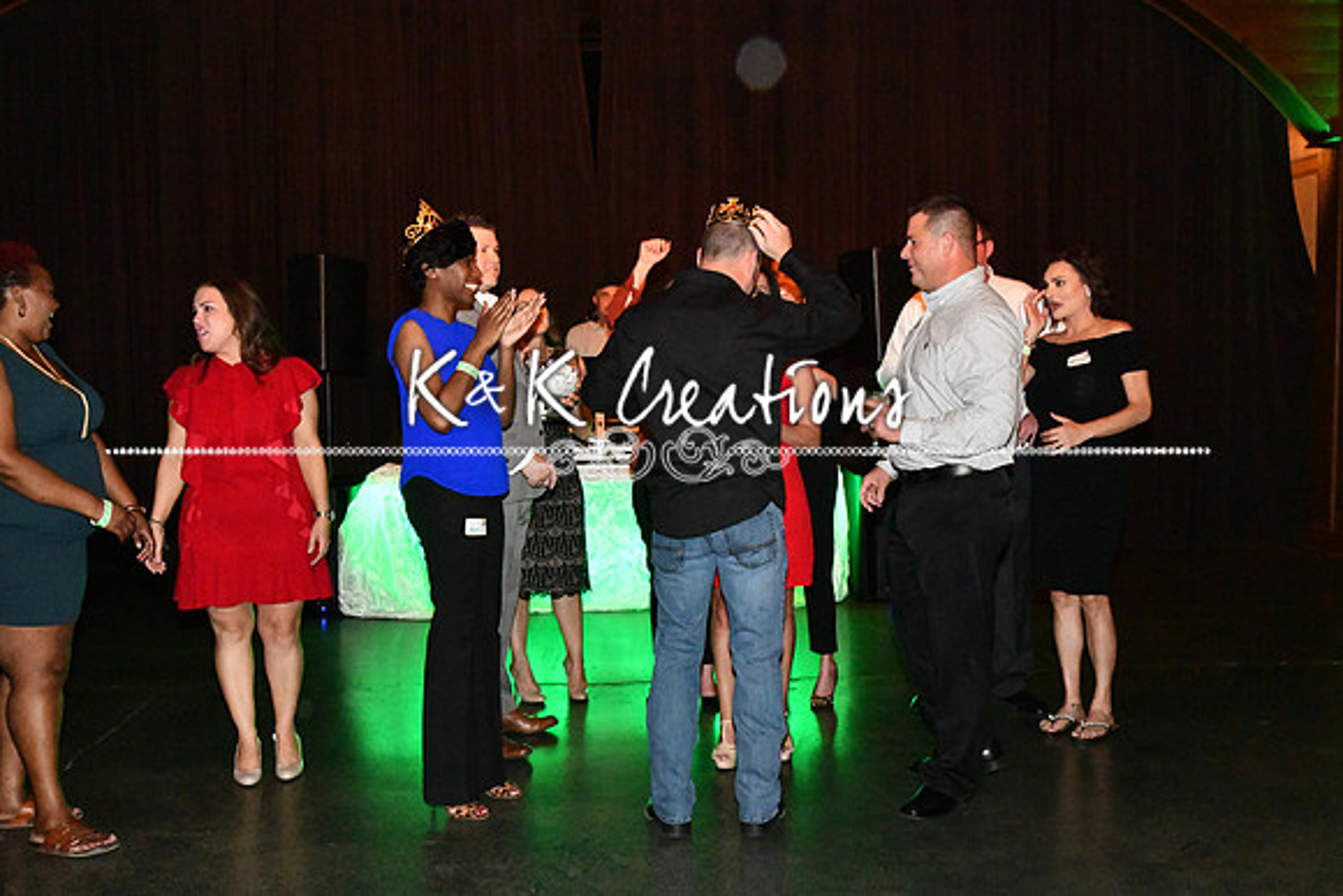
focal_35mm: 36
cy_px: 448
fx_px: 1343
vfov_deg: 36.9
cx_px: 672
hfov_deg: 53.1
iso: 25600
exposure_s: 1/60
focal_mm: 36
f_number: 11
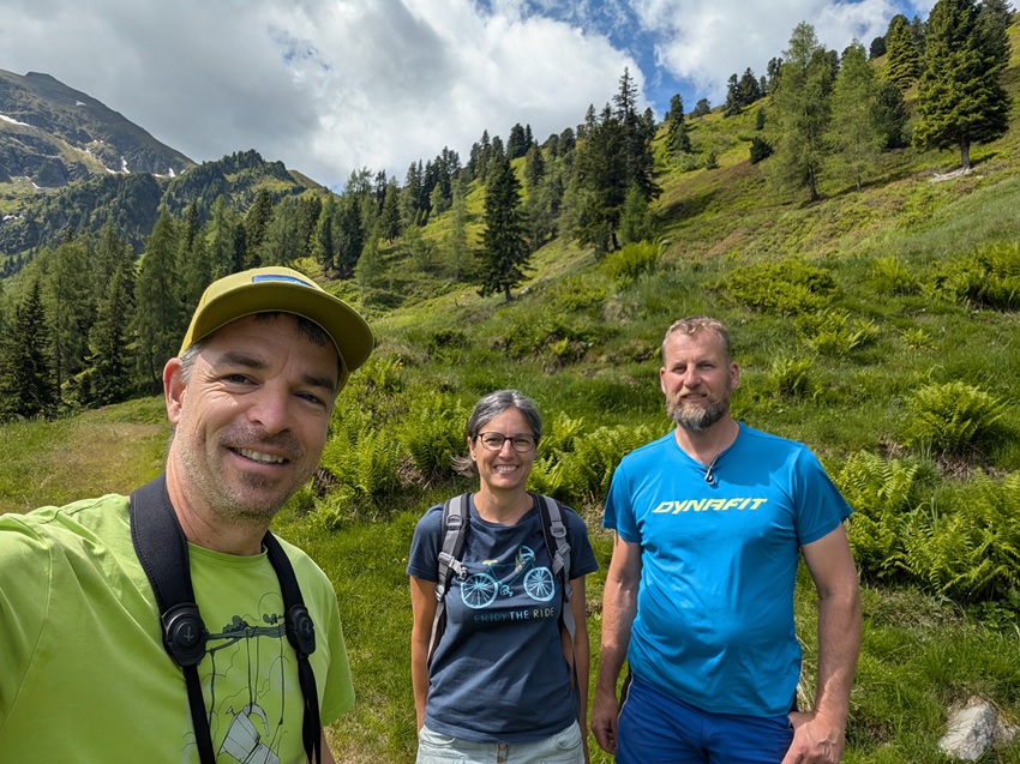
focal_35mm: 21
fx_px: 619
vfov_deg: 63.4
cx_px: 510
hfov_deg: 79.0
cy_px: 382
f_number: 2.2
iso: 51
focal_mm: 2.74
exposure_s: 1/1773
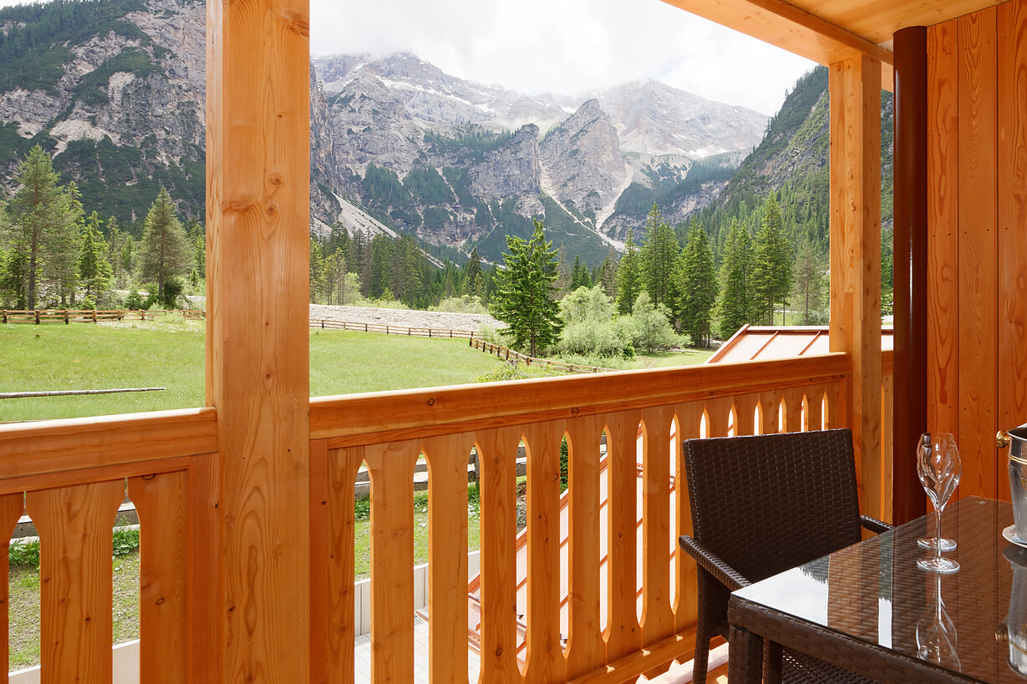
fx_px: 713
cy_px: 282
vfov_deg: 51.0
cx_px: 628
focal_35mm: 25
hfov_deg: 70.6
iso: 100
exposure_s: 1/80
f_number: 11
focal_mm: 16
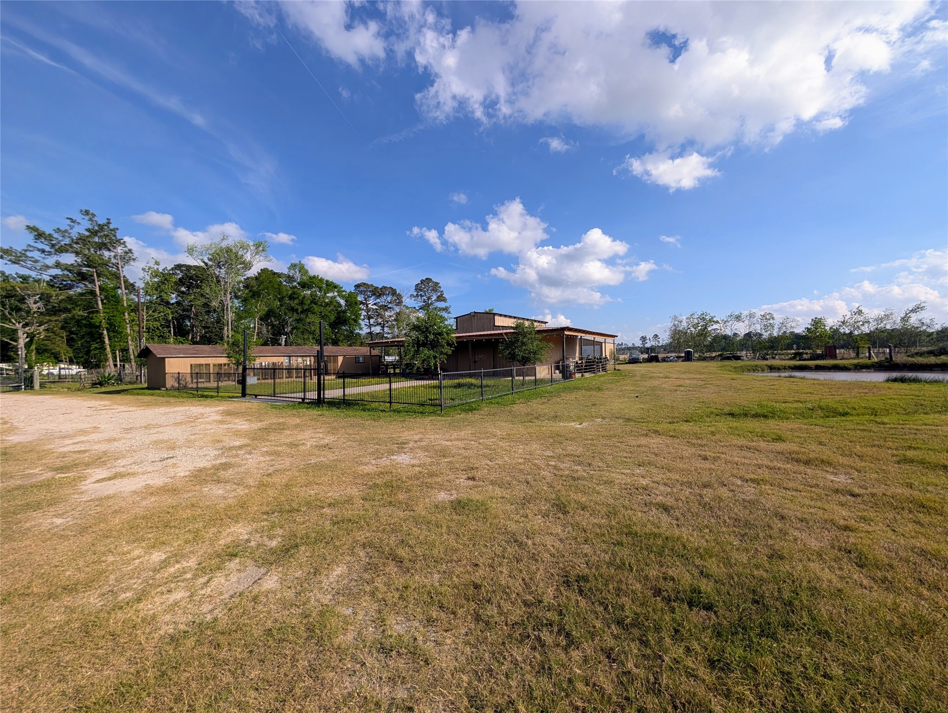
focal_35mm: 12
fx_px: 329
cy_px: 356
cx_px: 474
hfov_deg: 110.5
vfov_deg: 94.6
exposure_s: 1/3663
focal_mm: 2.02
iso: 54
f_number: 1.7
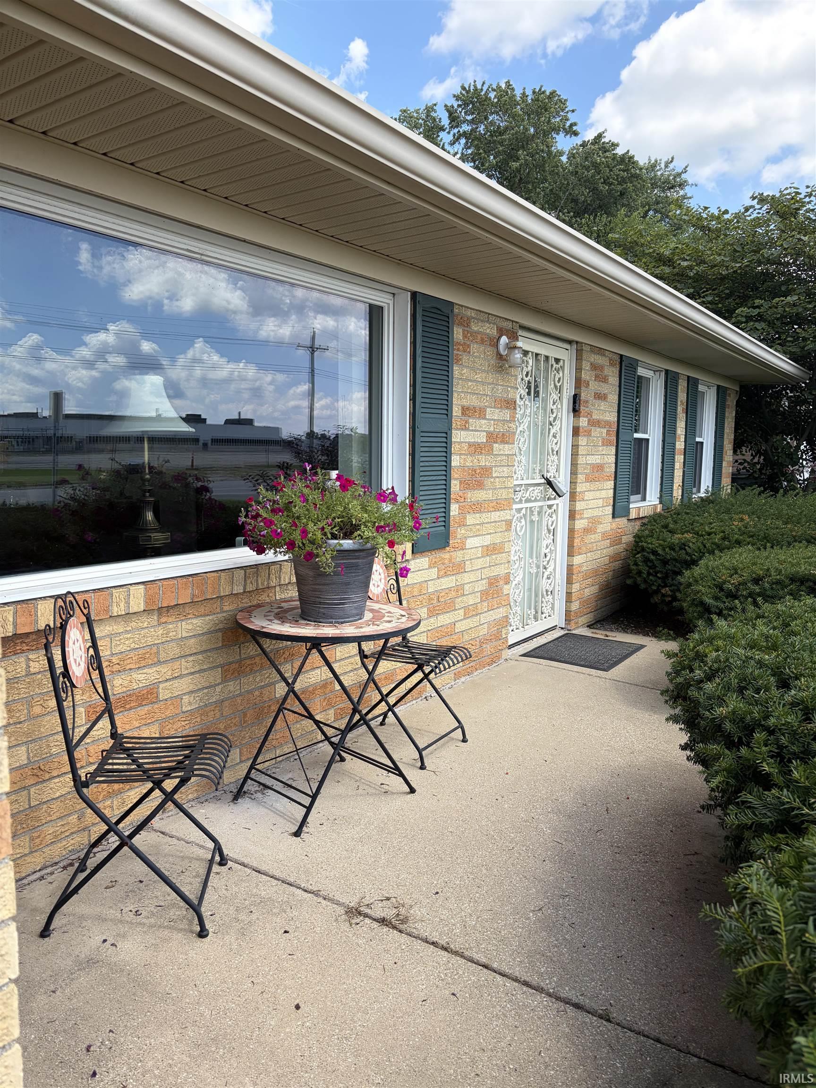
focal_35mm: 26
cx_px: 408
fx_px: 817
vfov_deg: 67.3
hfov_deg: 53.1
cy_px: 544
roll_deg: -1.3
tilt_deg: -6.7
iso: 64
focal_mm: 5.96
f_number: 1.6
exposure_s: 1/1484
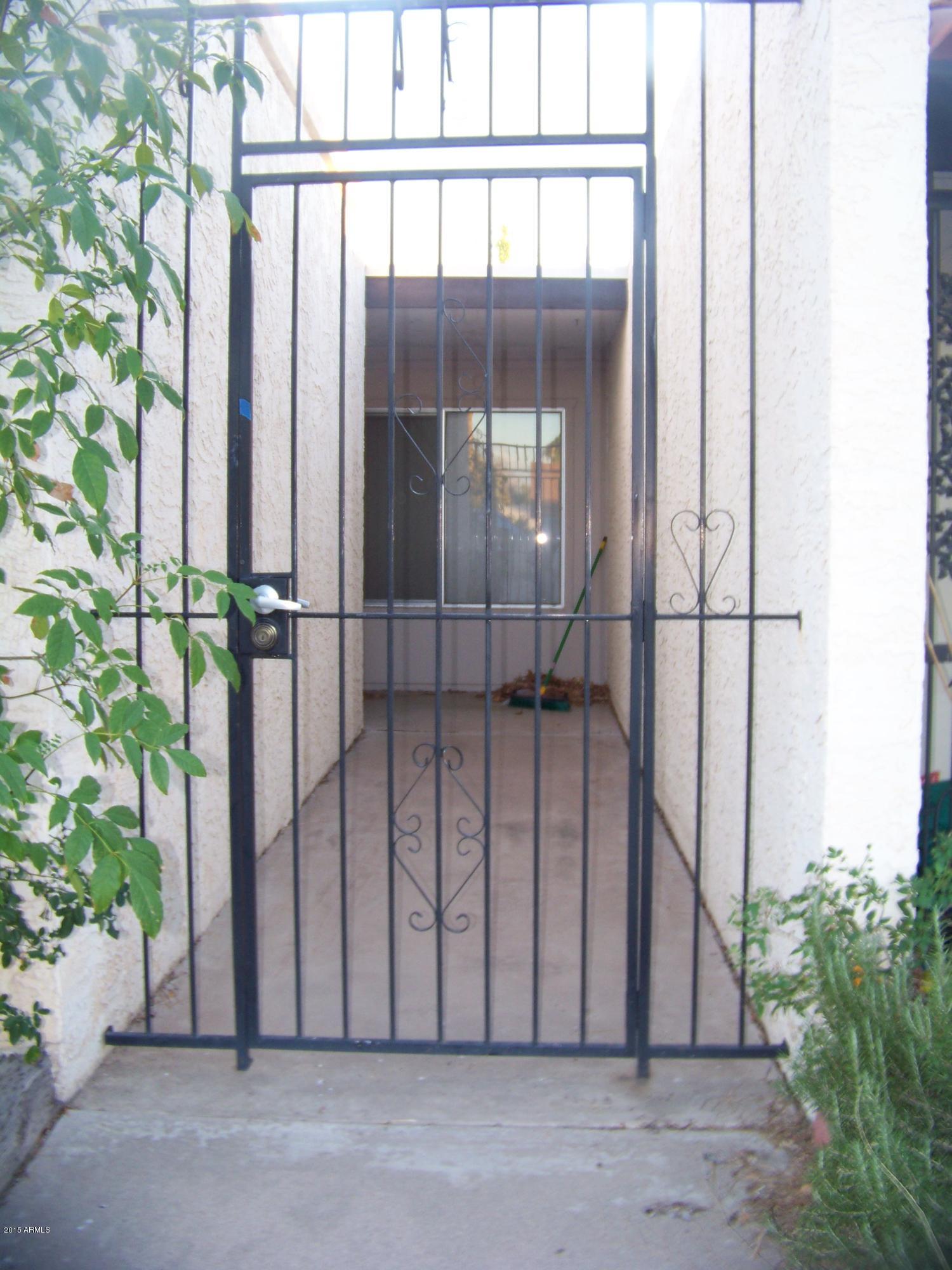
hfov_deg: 39.7
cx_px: 476
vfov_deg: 51.4
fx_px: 1320
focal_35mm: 36
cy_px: 635
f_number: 2.8
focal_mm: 5.85
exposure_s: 1/30
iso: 64
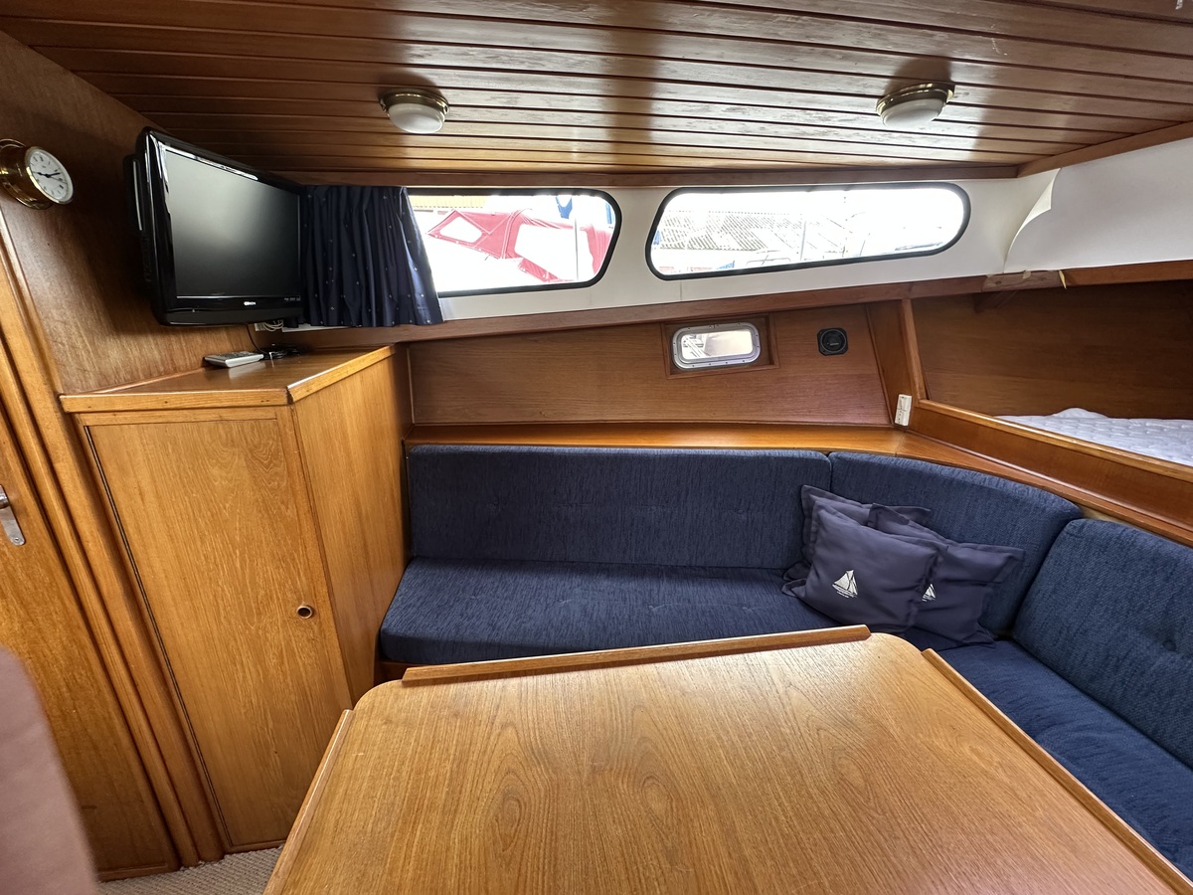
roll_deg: -0.6
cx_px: 596
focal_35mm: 14
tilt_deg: -17.0
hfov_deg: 102.1
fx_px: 482
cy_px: 448
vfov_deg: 85.7
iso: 320
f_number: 2.2
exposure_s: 1/88
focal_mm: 2.22
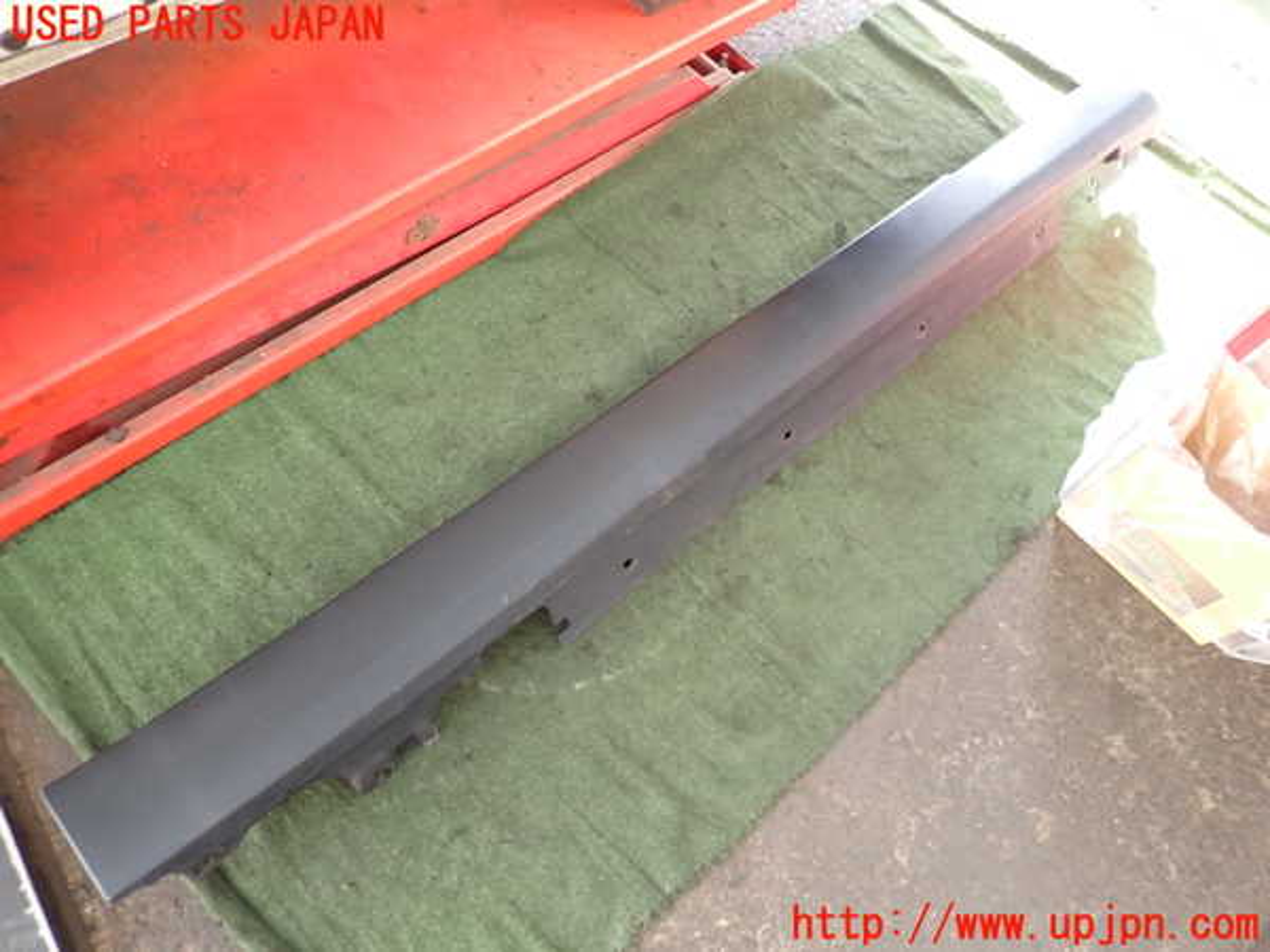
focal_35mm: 25
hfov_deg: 69.4
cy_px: 476
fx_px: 917
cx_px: 635
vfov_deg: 54.9
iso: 200
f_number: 2
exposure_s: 1/40
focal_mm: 4.5
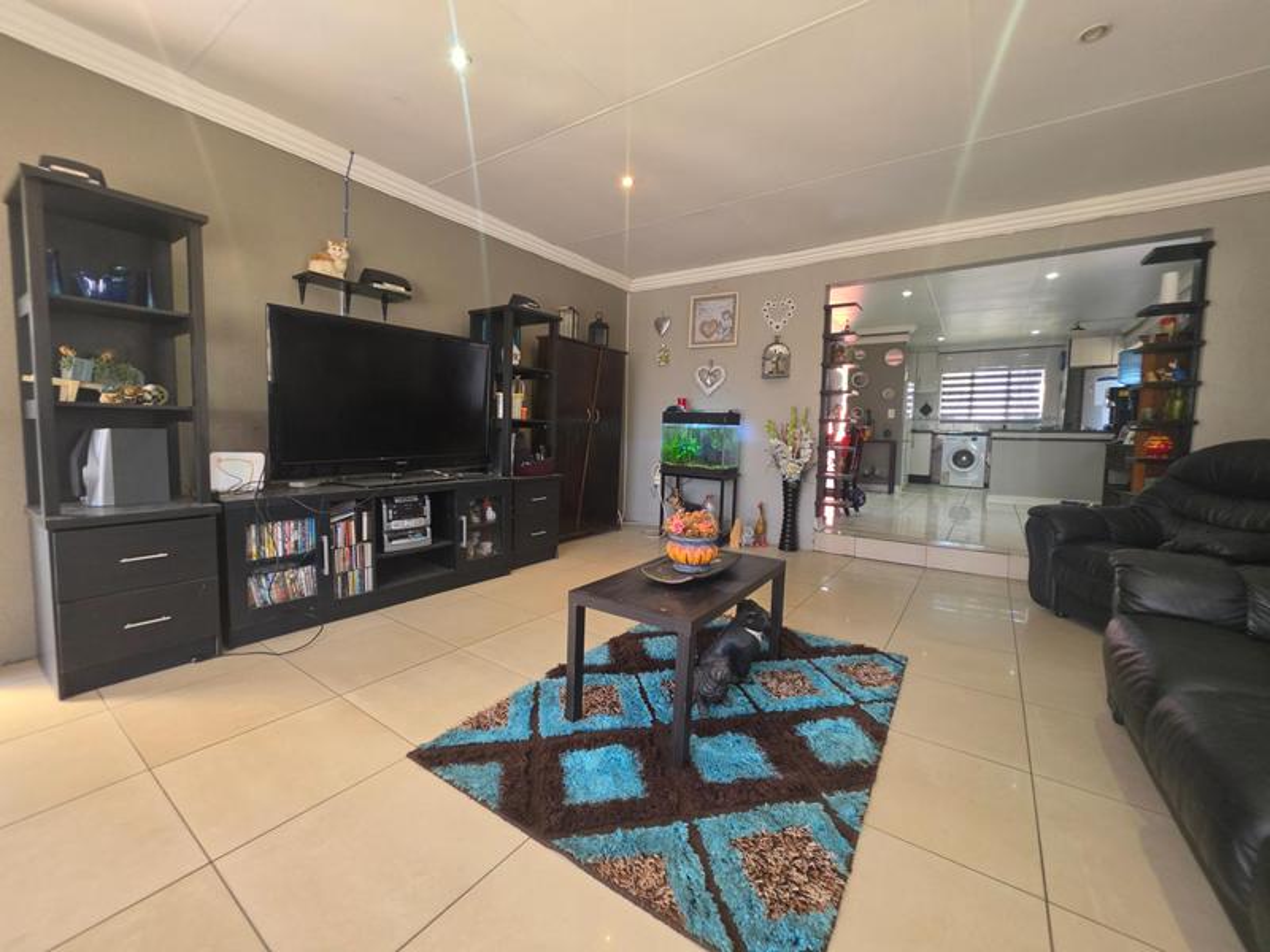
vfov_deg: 89.9
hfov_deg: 106.2
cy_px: 476
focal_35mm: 13
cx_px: 635
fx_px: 477
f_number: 1.9
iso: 250
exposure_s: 1/100
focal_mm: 2.2
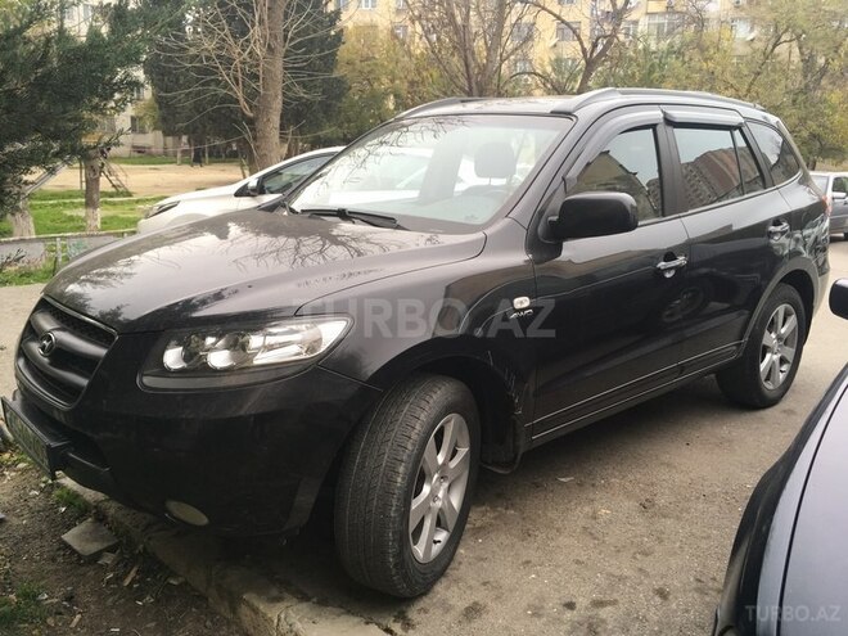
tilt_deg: -11.4
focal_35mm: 29
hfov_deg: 61.7
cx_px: 424
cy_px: 318
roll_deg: -2.4
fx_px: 710
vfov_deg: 48.2
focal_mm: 4.15
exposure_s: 1/100
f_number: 2.2
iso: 32
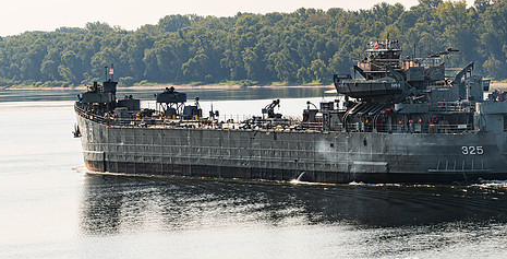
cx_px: 261
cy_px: 75
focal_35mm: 223
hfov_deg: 9.9
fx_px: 2933
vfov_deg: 5.0
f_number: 8
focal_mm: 135
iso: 64
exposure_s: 1/250
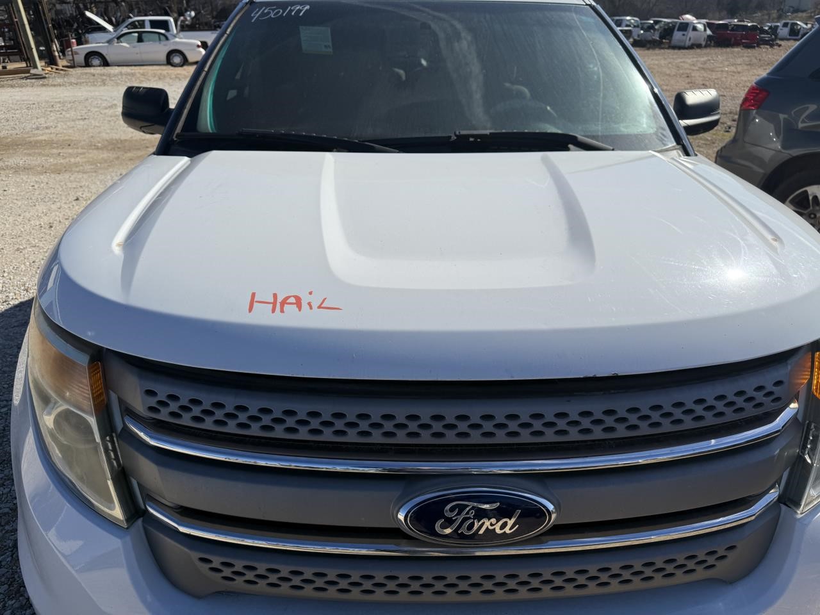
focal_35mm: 24
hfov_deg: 71.6
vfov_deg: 56.8
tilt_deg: -25.6
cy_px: 308
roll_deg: +3.2
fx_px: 569
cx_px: 410
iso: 80
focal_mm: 6.76
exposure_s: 1/8130
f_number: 1.78
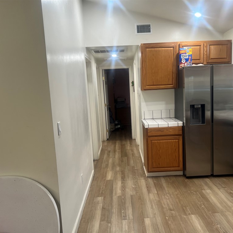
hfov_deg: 52.5
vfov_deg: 52.5
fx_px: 236
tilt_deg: -10.1
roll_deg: +2.6
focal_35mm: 31
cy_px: 117
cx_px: 126
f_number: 1.5
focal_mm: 5.7
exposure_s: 1/60
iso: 64
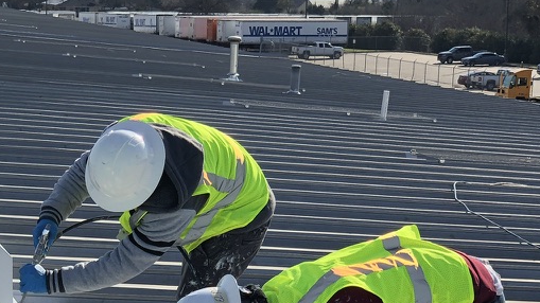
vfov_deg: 10.5
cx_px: 144
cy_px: 319
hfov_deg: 18.7
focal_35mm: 114
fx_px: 1632
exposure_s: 1/1000
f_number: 2.4
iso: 16
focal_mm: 6
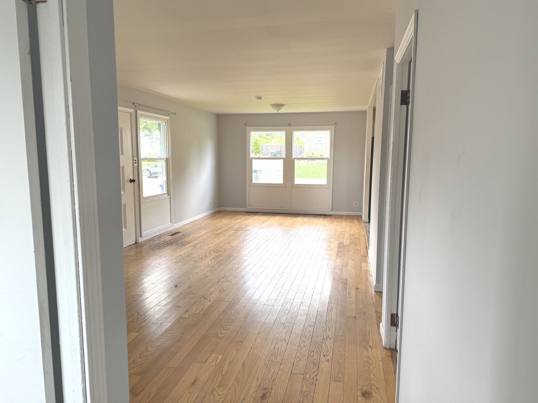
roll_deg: +0.2
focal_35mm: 24
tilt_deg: -7.1
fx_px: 373
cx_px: 269
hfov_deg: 71.6
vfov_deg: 56.8
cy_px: 202
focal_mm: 6.76
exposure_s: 1/191
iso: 125
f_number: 1.78
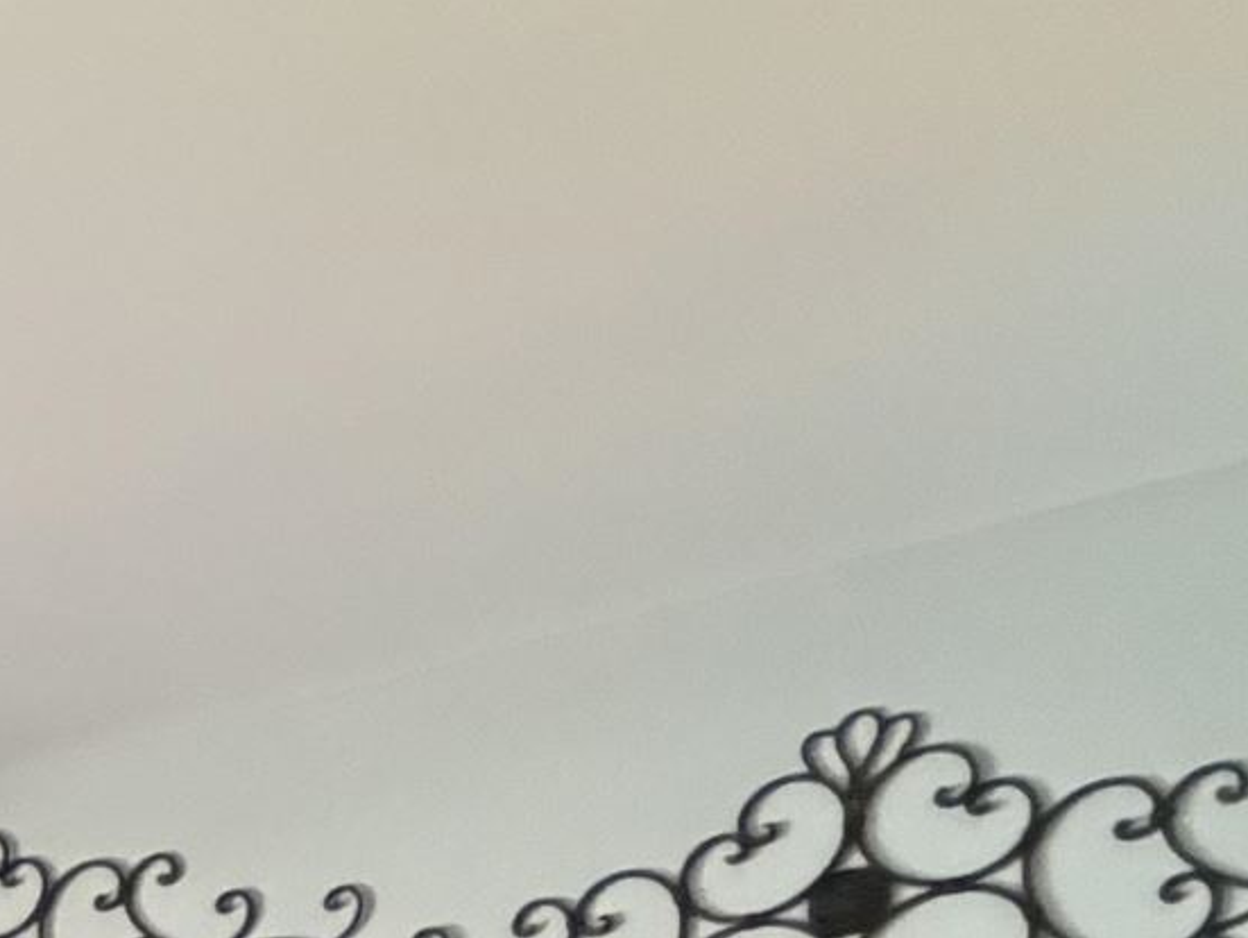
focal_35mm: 78
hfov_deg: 17.8
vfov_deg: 14.9
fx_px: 2814
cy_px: 1955
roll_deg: -0.2
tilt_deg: -4.8
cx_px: -1216
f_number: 2.2
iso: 1000
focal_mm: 2.22
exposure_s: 1/60
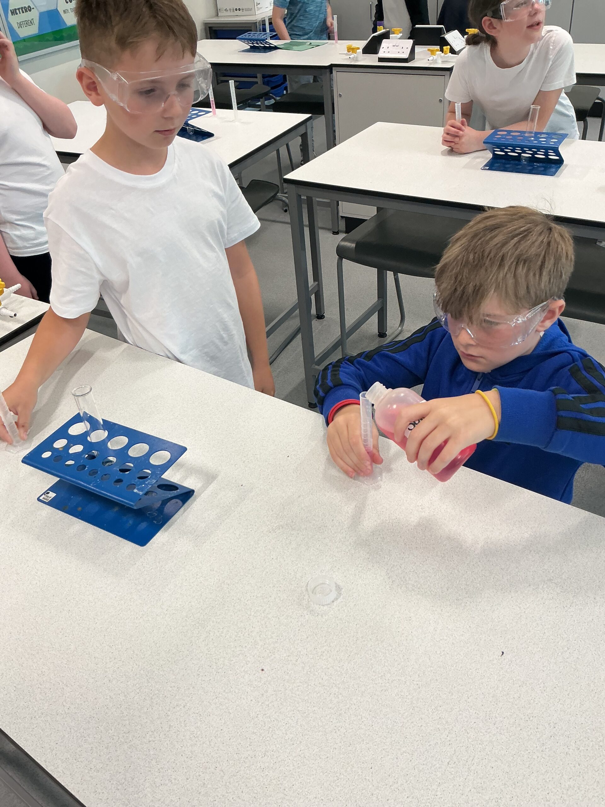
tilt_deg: -37.4
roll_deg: +7.3
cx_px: 302
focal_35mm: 29
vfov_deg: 61.7
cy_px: 404
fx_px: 676
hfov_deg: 48.2
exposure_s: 1/100
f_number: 1.8
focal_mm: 3
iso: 50
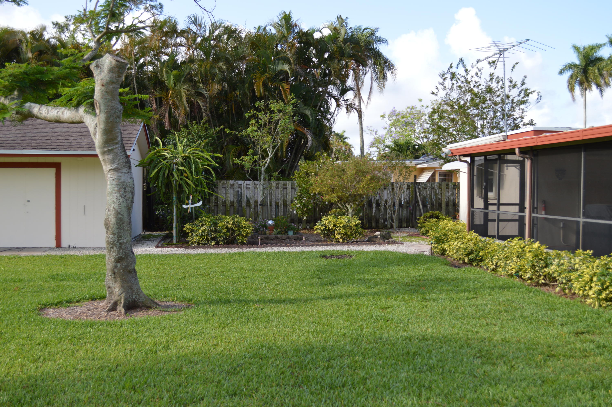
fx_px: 662
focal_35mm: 39
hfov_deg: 49.6
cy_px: 204
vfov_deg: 34.1
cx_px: 306
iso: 100
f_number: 5.6
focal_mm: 26
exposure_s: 1/200
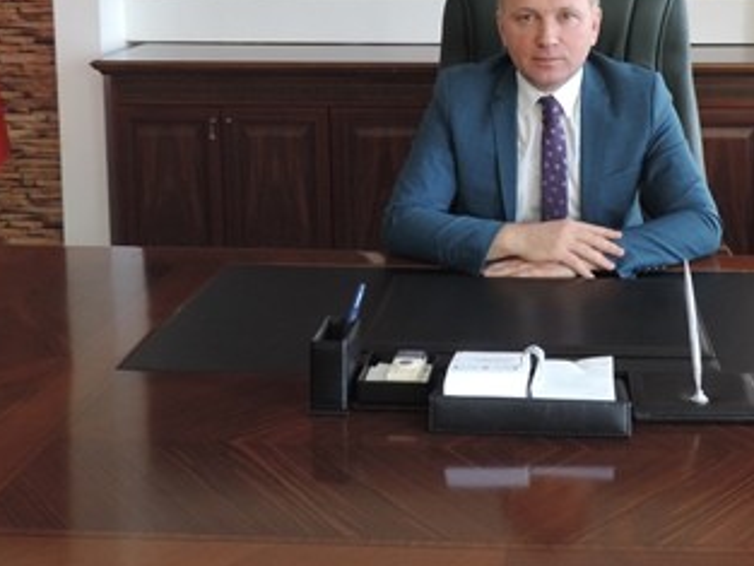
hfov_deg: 40.6
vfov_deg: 30.1
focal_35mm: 46
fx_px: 1002
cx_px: 518
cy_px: 48
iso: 280
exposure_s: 1/30
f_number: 3
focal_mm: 4.3
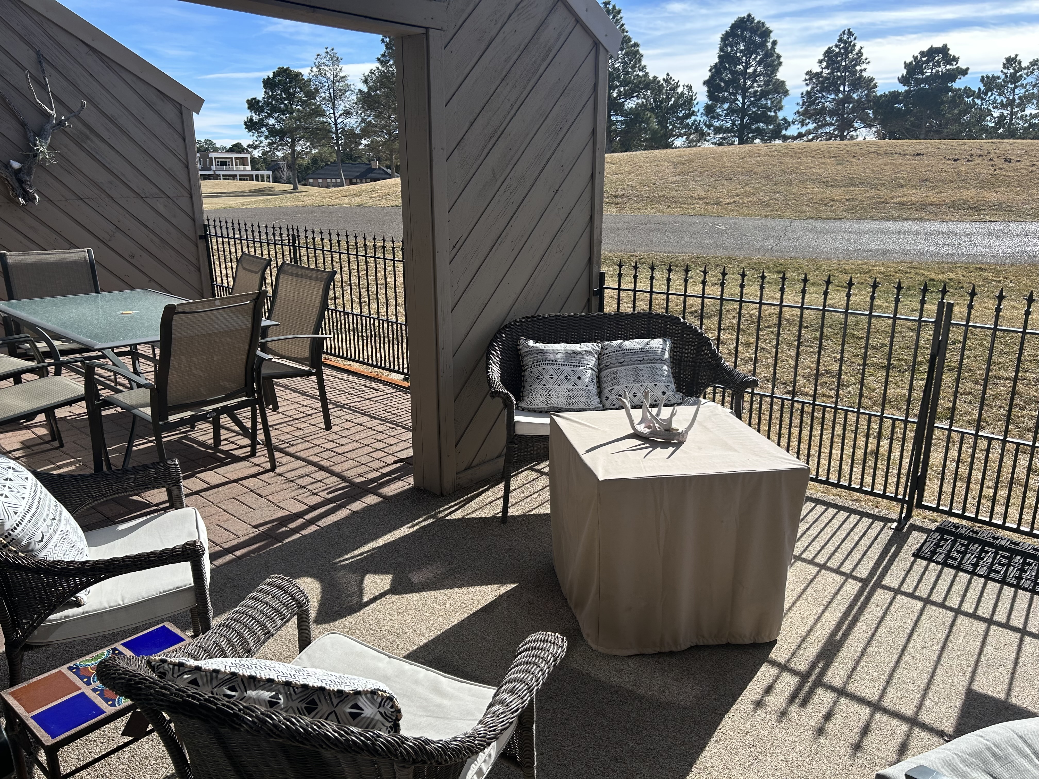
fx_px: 780
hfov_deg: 67.3
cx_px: 520
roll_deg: +0.0
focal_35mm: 26
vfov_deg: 53.1
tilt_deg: -16.4
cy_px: 390
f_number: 1.5
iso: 50
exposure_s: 1/2695
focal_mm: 5.7
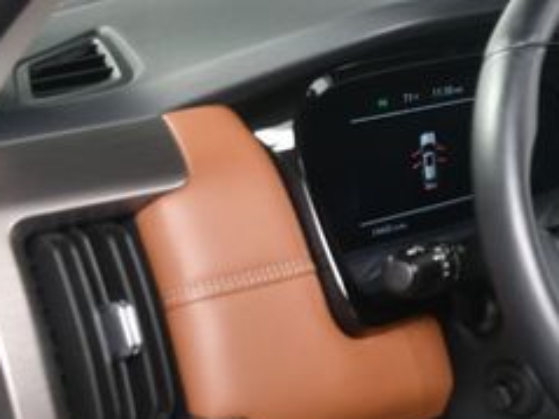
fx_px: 1372
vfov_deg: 17.3
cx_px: 643
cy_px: 236
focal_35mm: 85
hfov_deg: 21.6
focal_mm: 22
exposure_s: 1/160
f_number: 3.5
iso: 100
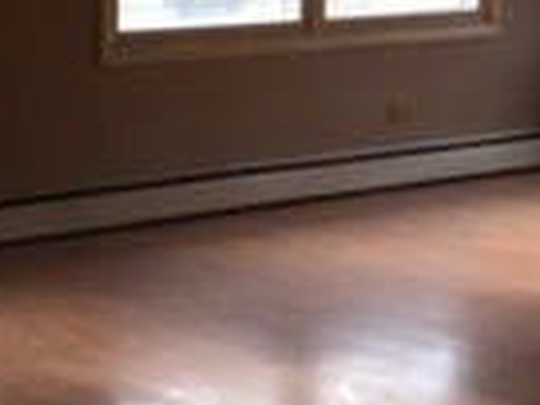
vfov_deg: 10.9
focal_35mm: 136
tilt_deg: -6.3
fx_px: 2122
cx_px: 576
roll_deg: -2.0
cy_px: 91
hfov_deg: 14.2
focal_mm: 4.15
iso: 32
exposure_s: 1/35
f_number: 2.2
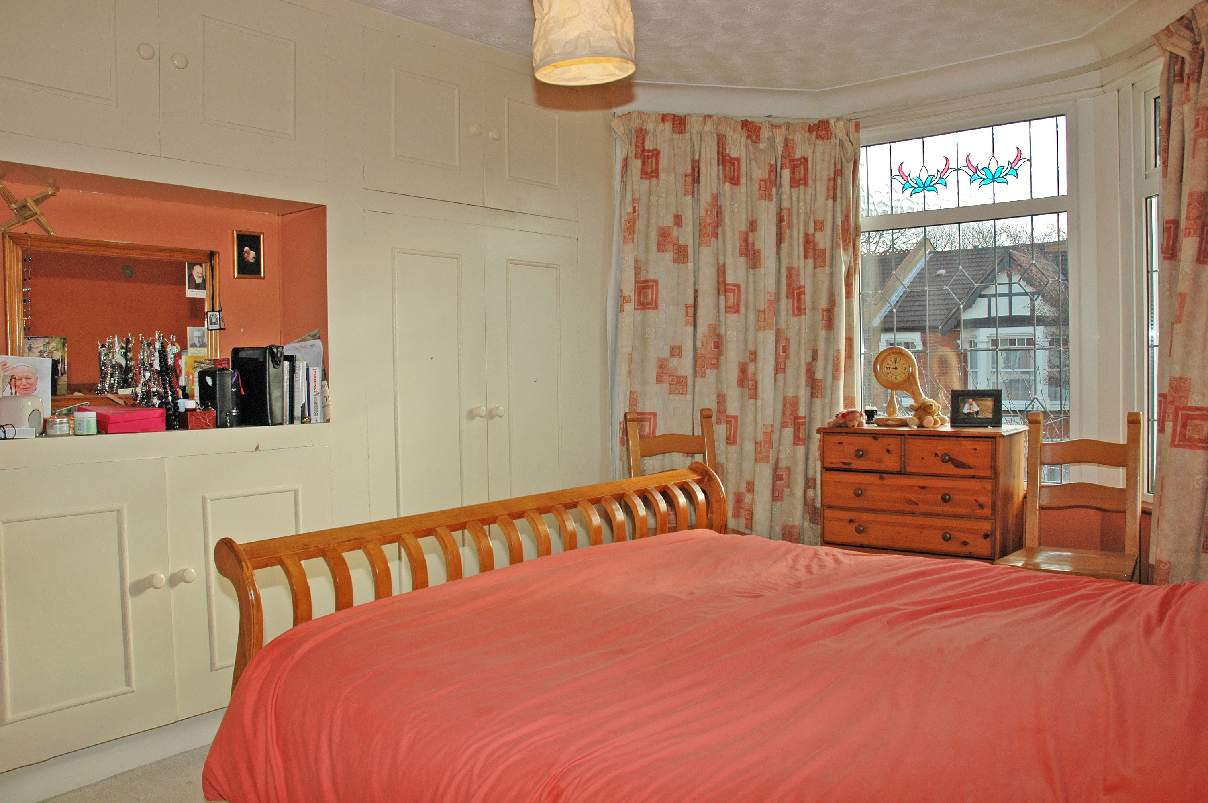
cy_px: 402
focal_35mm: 27
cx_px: 604
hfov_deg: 67.4
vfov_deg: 47.8
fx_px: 905
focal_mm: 18
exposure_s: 1/160
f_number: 6.3
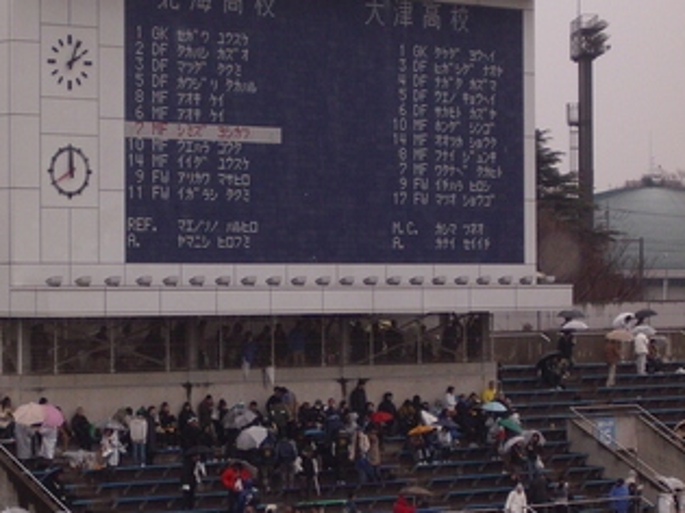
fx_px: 3007
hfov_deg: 13.0
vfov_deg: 9.8
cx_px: 285
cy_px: 182
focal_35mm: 152
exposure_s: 1/125
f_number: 5
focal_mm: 17.4
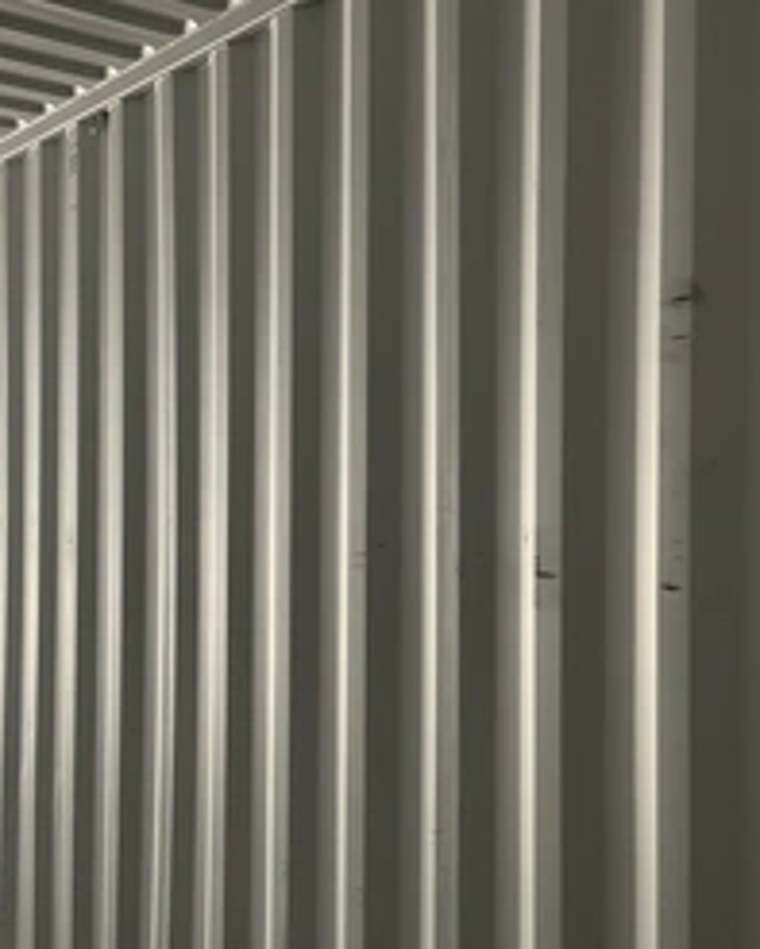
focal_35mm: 46
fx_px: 1293
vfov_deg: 40.3
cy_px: 513
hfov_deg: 32.7
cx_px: 347
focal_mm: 3
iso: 125
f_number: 1.8
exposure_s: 1/60
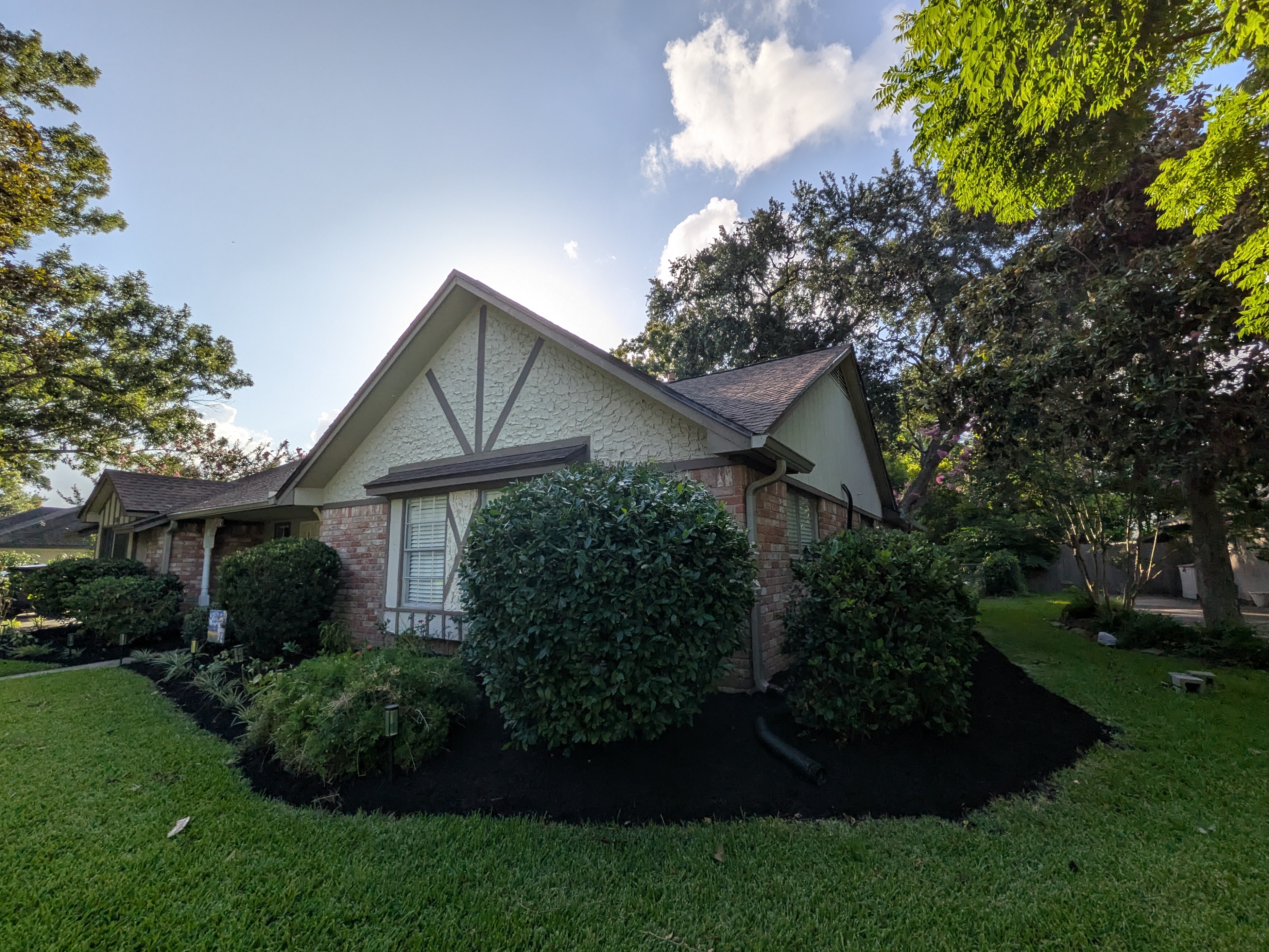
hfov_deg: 98.1
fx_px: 550
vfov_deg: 81.7
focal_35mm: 15
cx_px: 655
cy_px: 489
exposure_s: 1/1852
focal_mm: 1.85
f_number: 2.2
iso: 45
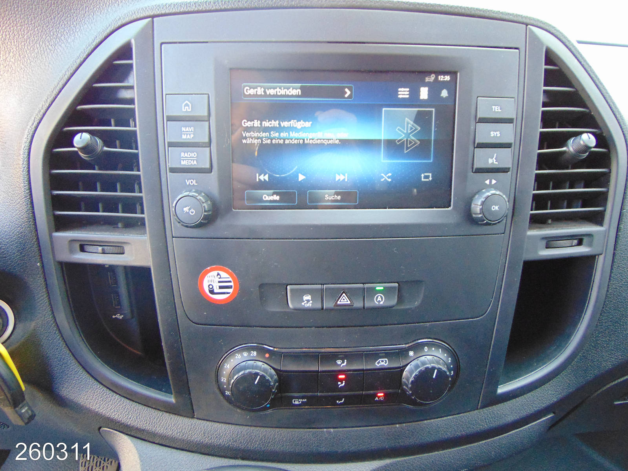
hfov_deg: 69.4
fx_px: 454
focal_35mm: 25
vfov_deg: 54.9
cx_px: 314
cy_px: 236
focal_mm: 4.5
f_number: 3
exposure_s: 1/30
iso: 100
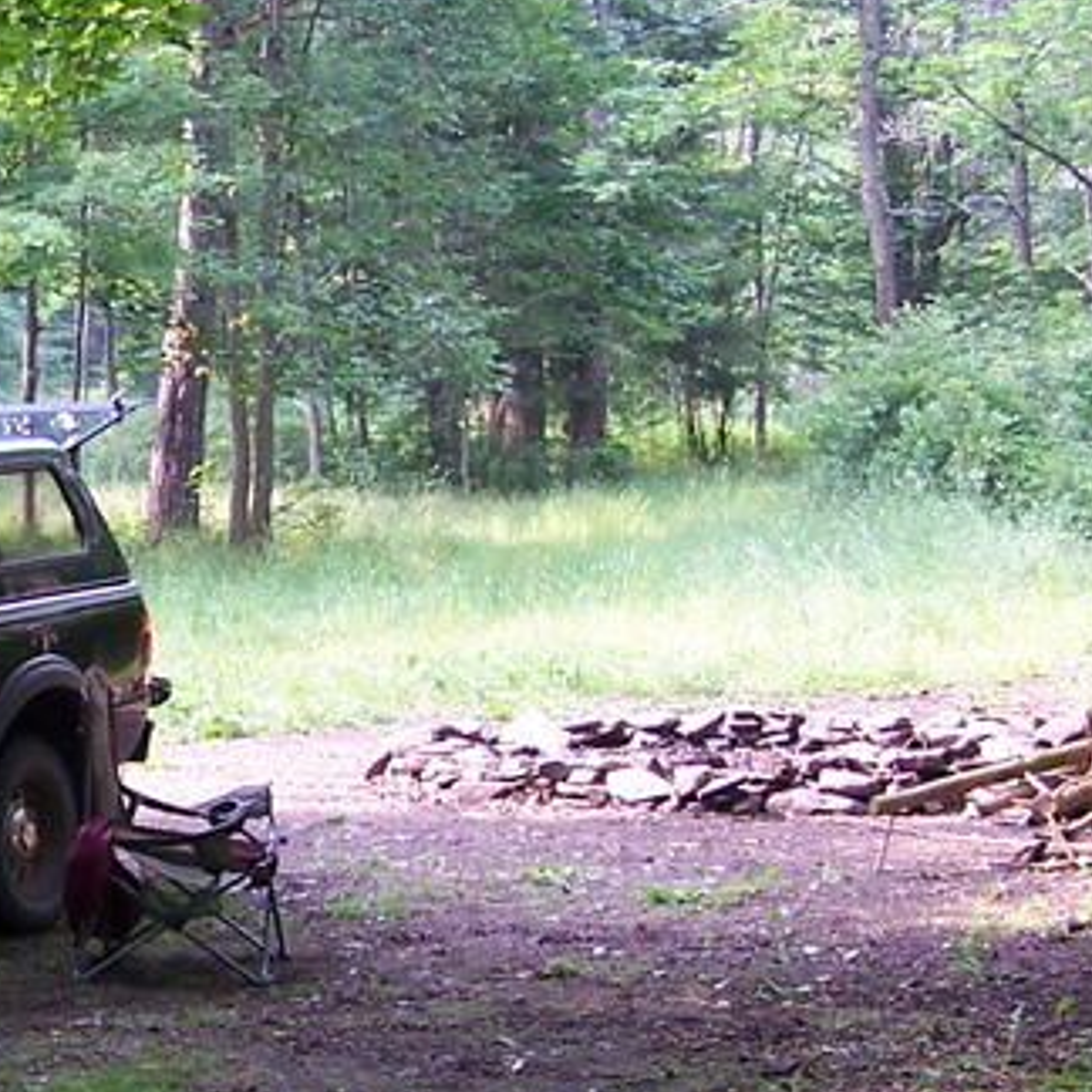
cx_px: -162
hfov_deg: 15.9
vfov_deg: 16.4
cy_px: 650
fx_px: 3783
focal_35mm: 106
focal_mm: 6.3
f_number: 2.8
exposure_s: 1/40
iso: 80
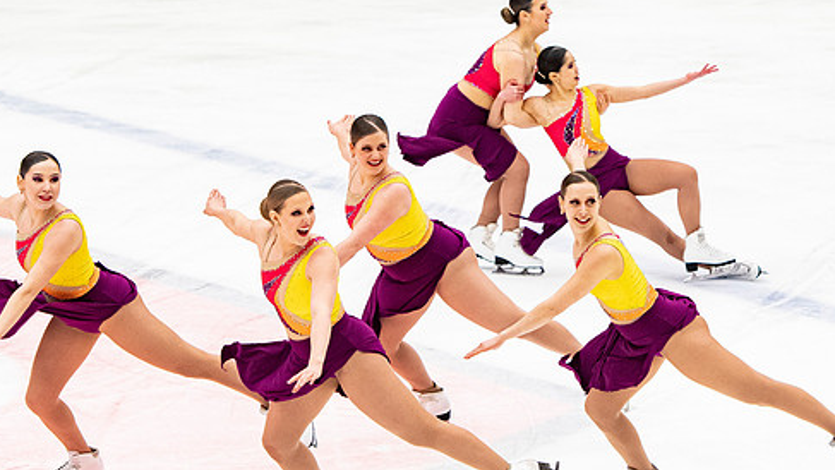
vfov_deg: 4.5
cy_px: 86
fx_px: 6001
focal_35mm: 271
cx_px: 560
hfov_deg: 8.0
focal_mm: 120
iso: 1250
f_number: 4
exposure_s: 1/500
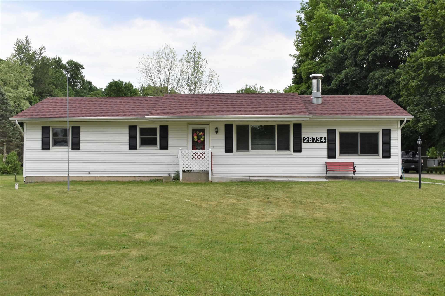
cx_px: 222
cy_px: 148
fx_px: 482
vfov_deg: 34.2
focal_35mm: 39
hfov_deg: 49.6
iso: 200
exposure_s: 1/250
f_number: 7.1
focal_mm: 26
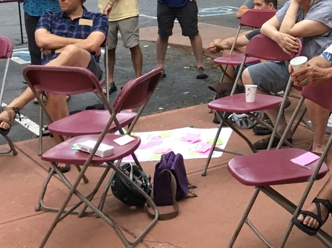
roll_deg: +0.2
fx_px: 709
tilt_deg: -2.0
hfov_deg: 24.7
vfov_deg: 19.1
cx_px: 360
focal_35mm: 74
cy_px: -23
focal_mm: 4.15
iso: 100
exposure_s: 1/30
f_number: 2.2
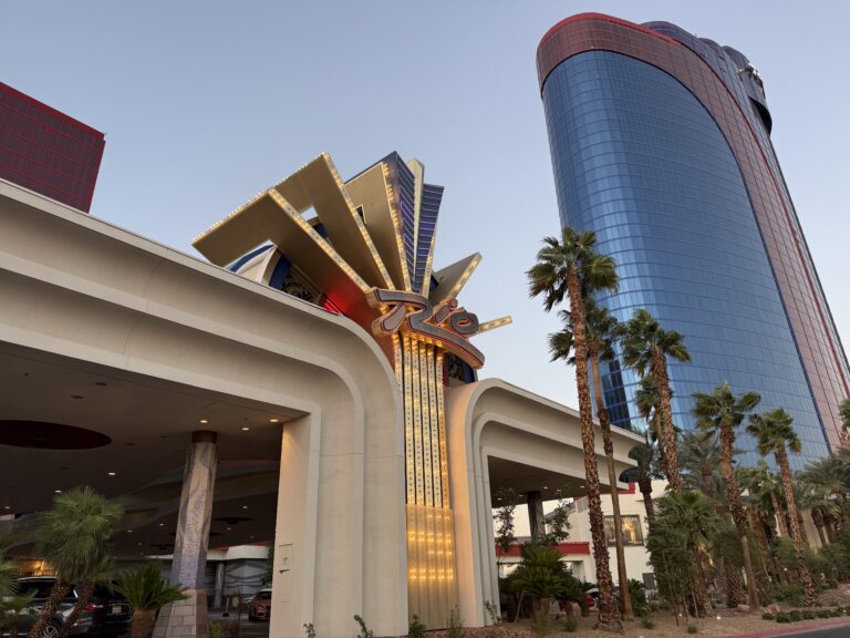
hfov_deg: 71.6
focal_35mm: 24
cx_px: 425
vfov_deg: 56.8
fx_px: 589
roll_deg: +2.0
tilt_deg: +24.0
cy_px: 319
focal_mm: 6.76
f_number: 1.78
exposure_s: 1/227
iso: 64
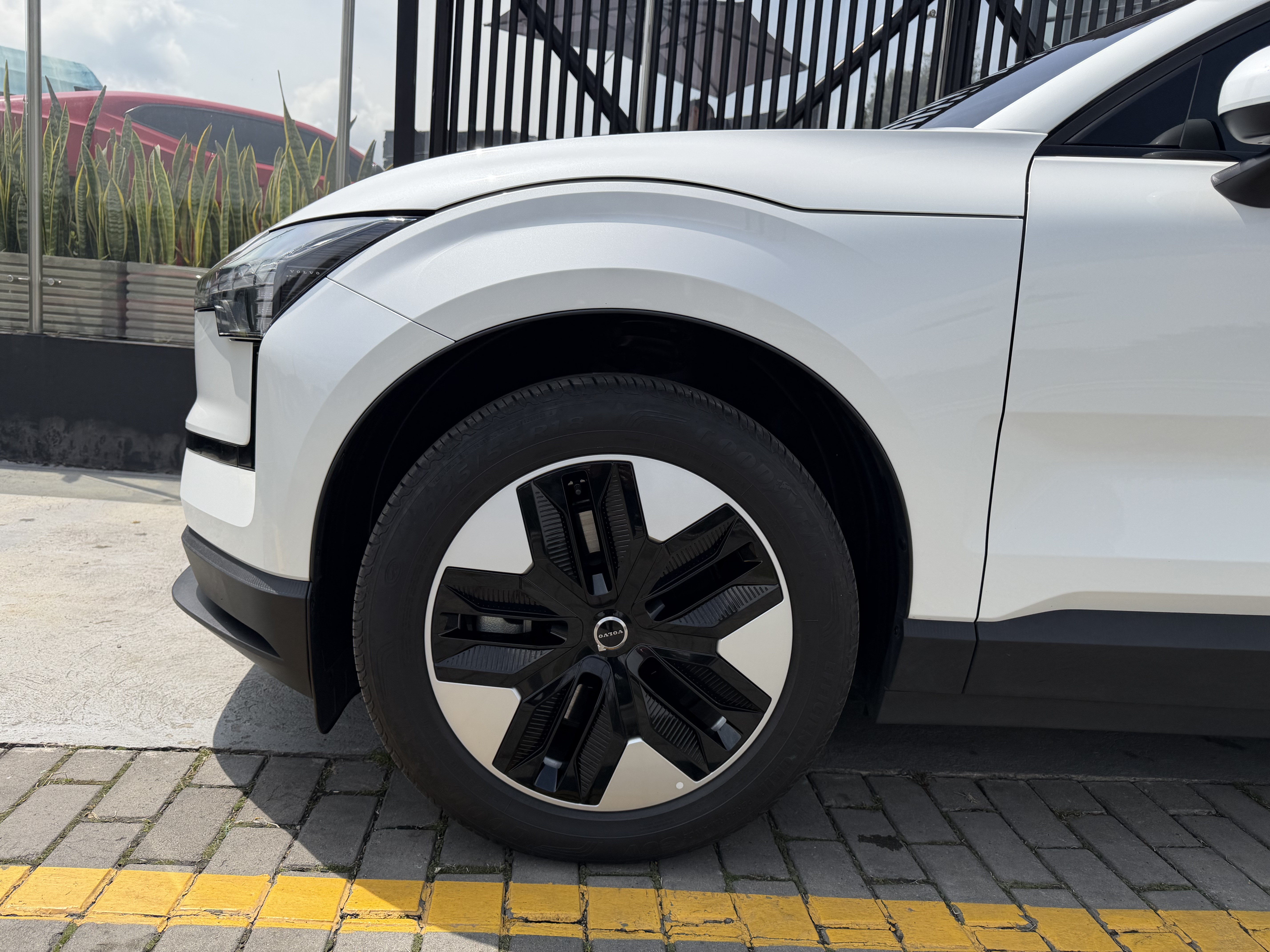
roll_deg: -5.1
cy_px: 476
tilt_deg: -9.3
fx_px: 881
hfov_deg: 71.6
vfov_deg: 56.8
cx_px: 635
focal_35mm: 24
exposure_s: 1/5319
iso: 80
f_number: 1.78
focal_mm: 6.76
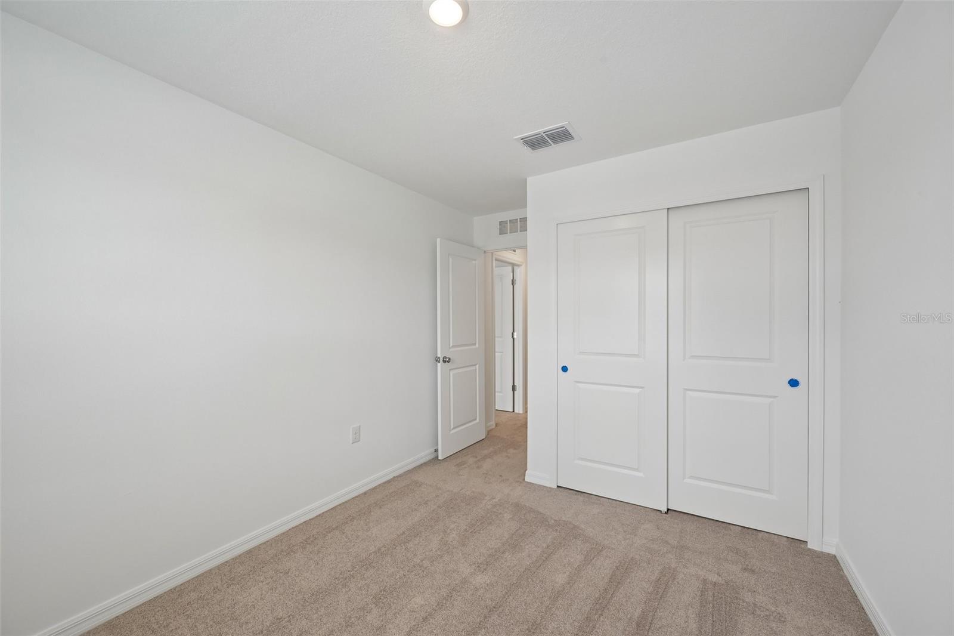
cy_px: 318
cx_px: 477
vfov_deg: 81.2
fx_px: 371
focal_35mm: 14
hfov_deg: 104.3
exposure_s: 1/50
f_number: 8
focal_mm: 14
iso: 400
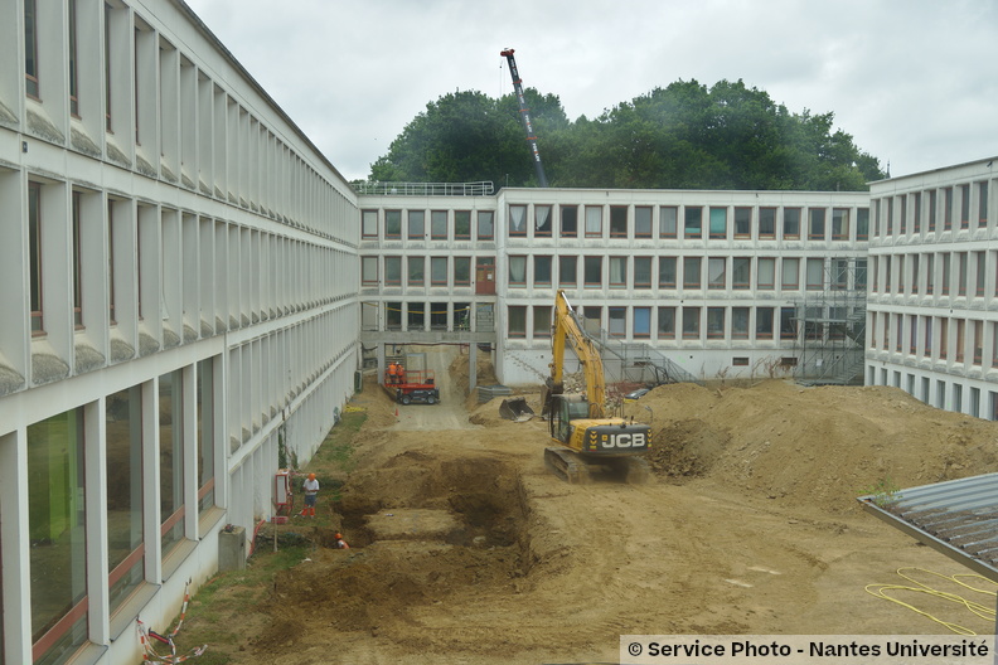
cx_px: 499
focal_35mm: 35
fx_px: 970
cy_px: 332
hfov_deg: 54.4
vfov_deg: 37.9
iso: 200
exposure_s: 1/200
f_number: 4
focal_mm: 23.3
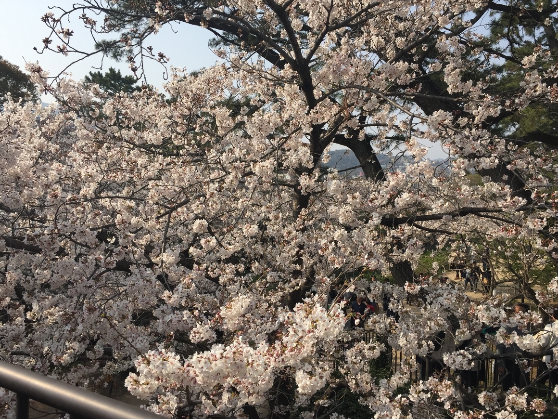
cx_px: 279
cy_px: 213
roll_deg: -2.6
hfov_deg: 60.0
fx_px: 484
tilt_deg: -0.4
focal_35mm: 30
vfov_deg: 46.8
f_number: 2.2
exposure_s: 1/1647
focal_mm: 4.15
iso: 32
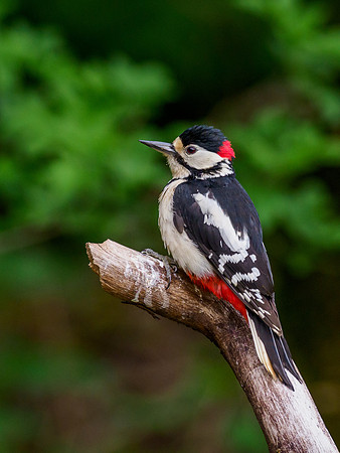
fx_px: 12819
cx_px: 194
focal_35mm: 980
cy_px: 176
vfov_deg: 2.0
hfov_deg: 1.5
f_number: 4.5
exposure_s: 1/500
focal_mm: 300
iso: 1600
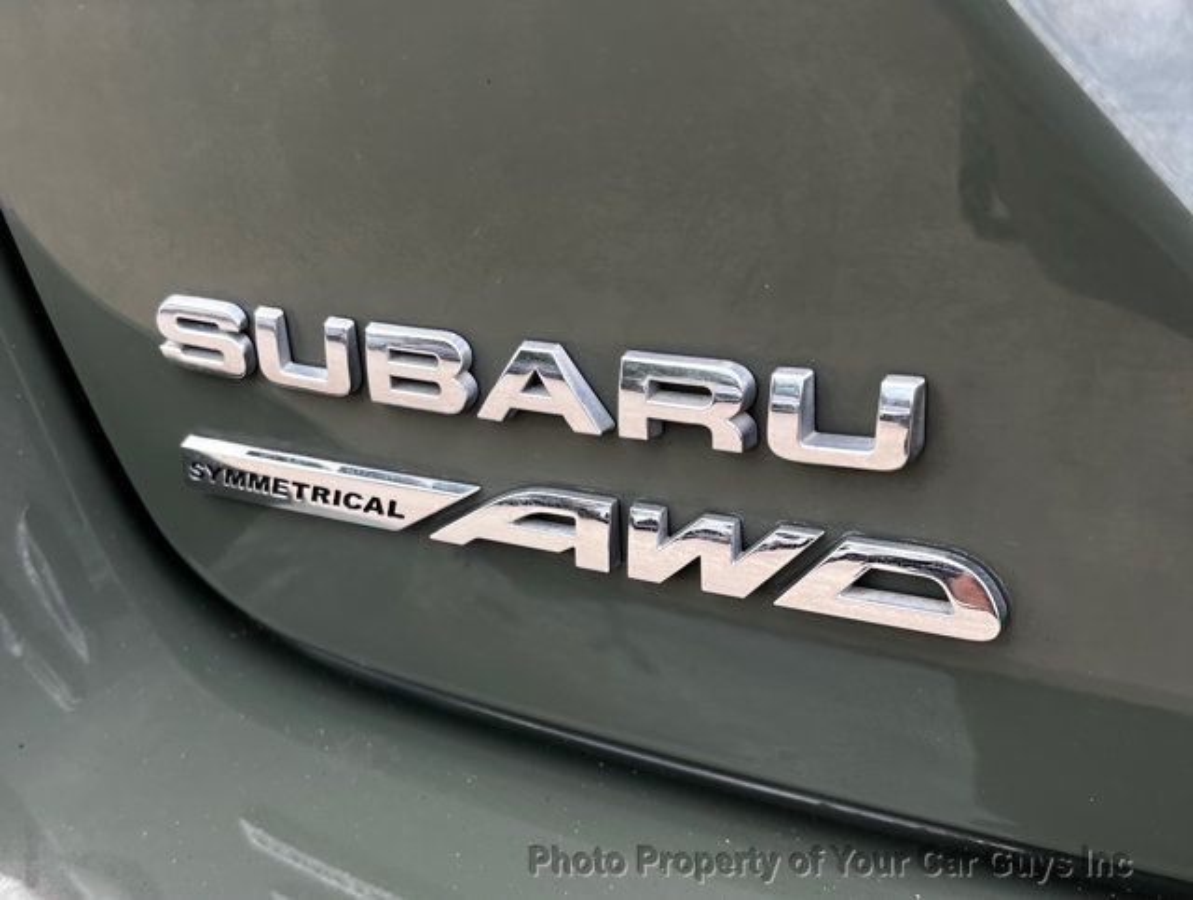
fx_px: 898
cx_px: 596
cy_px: 450
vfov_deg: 53.2
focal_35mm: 26
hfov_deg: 67.2
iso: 40
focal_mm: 5.1
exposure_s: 1/234
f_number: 1.6
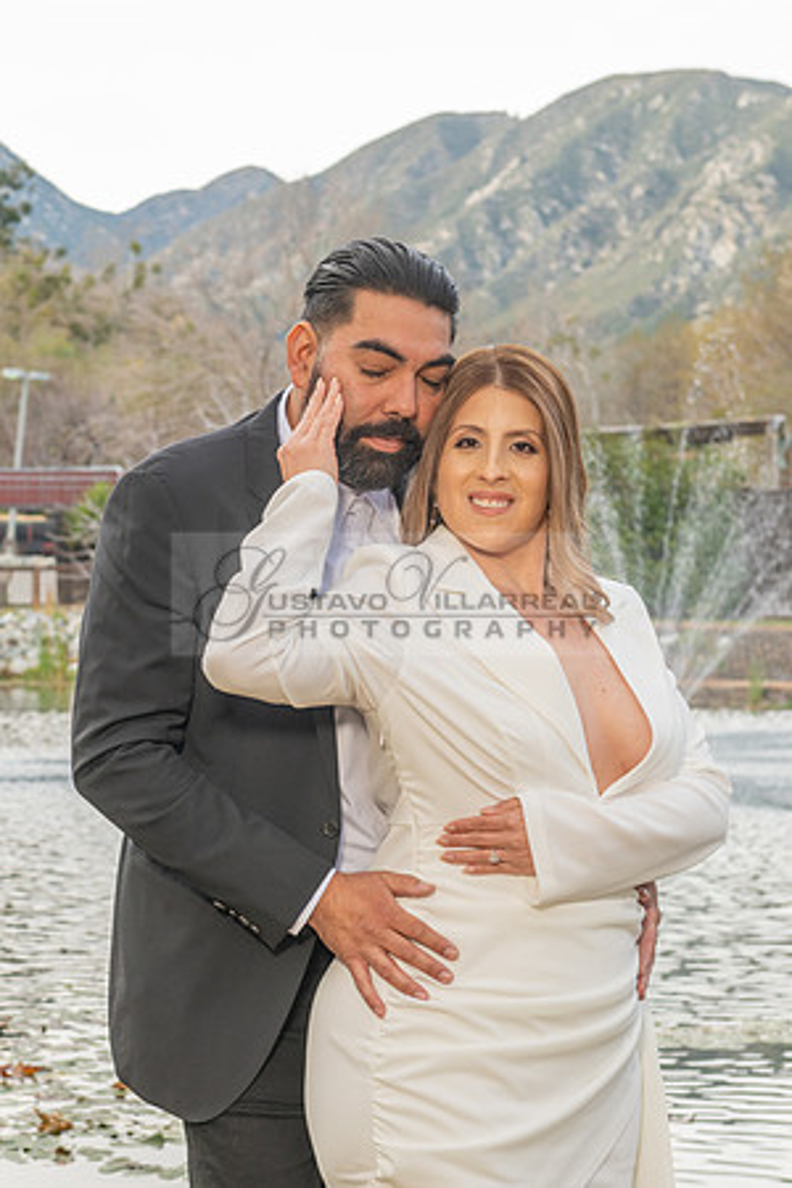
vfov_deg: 22.1
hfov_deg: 14.8
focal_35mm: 92
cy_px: 662
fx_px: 3036
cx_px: 164
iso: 200
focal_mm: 55
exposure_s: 1/125
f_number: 5.6
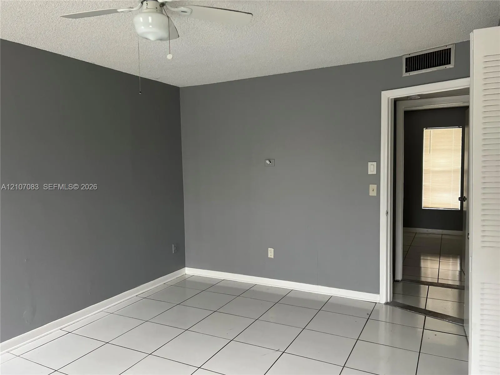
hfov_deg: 67.3
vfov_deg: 53.1
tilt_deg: -3.7
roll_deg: +1.3
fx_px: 376
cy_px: 188
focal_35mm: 26
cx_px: 250
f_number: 1.5
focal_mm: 5.7
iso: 125
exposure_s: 1/120
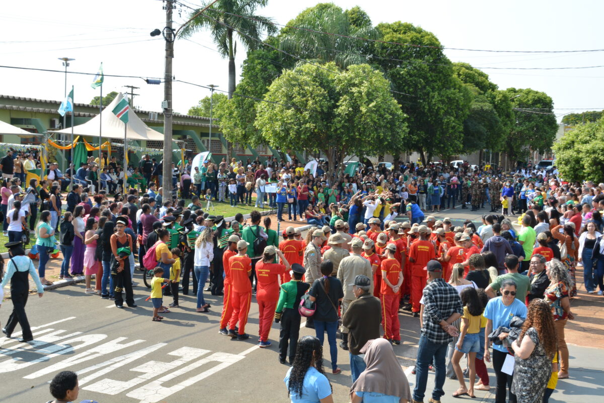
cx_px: 302
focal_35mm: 48
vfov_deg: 28.1
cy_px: 202
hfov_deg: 41.1
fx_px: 806
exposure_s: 1/160
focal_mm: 32
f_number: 13
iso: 280
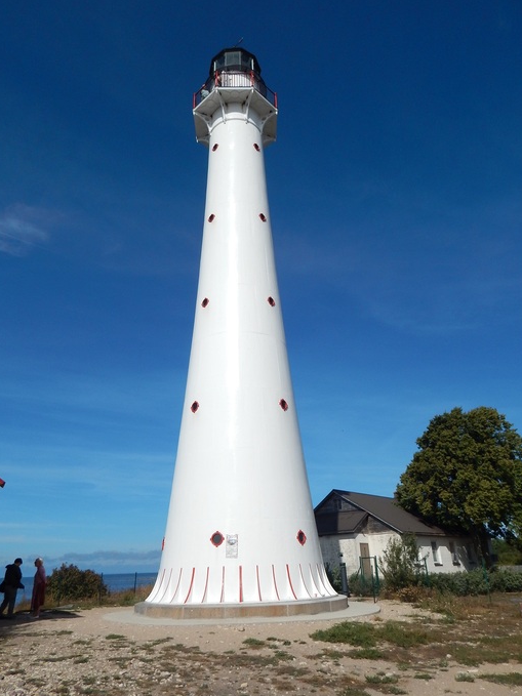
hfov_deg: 58.9
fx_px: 463
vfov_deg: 73.9
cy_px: 341
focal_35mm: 23
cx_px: 263
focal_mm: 4
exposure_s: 1/1500
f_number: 6
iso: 125
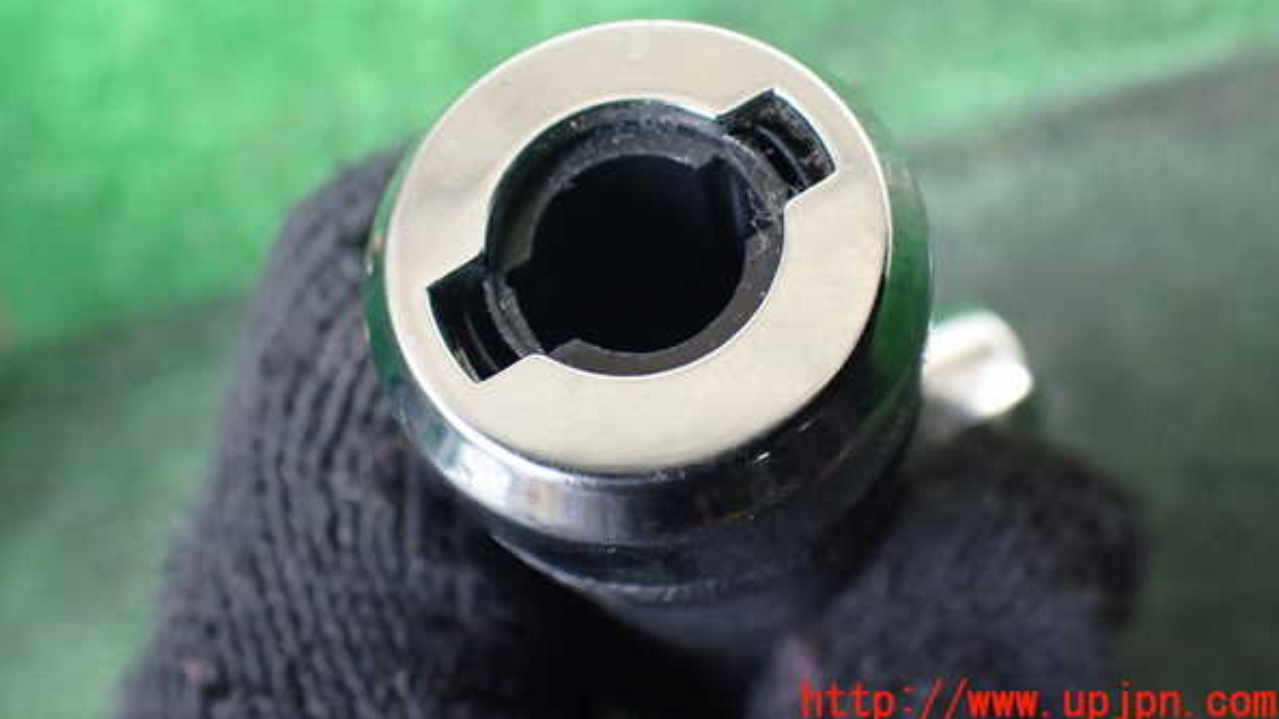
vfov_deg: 35.3
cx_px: 642
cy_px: 245
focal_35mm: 33
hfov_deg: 59.5
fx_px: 1119
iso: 500
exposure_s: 1/125
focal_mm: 5.4
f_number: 2.3
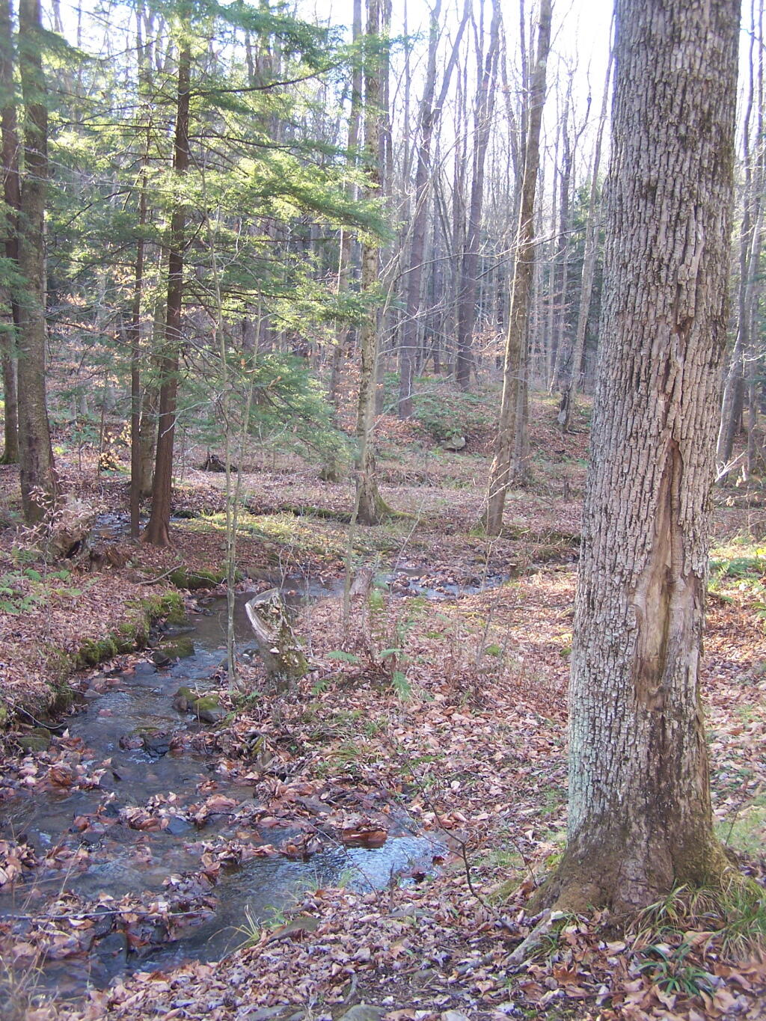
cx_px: 383
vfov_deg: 49.0
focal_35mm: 38
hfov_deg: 37.7
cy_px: 510
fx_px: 1121
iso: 100
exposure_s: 1/30
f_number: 2.8
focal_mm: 6.3
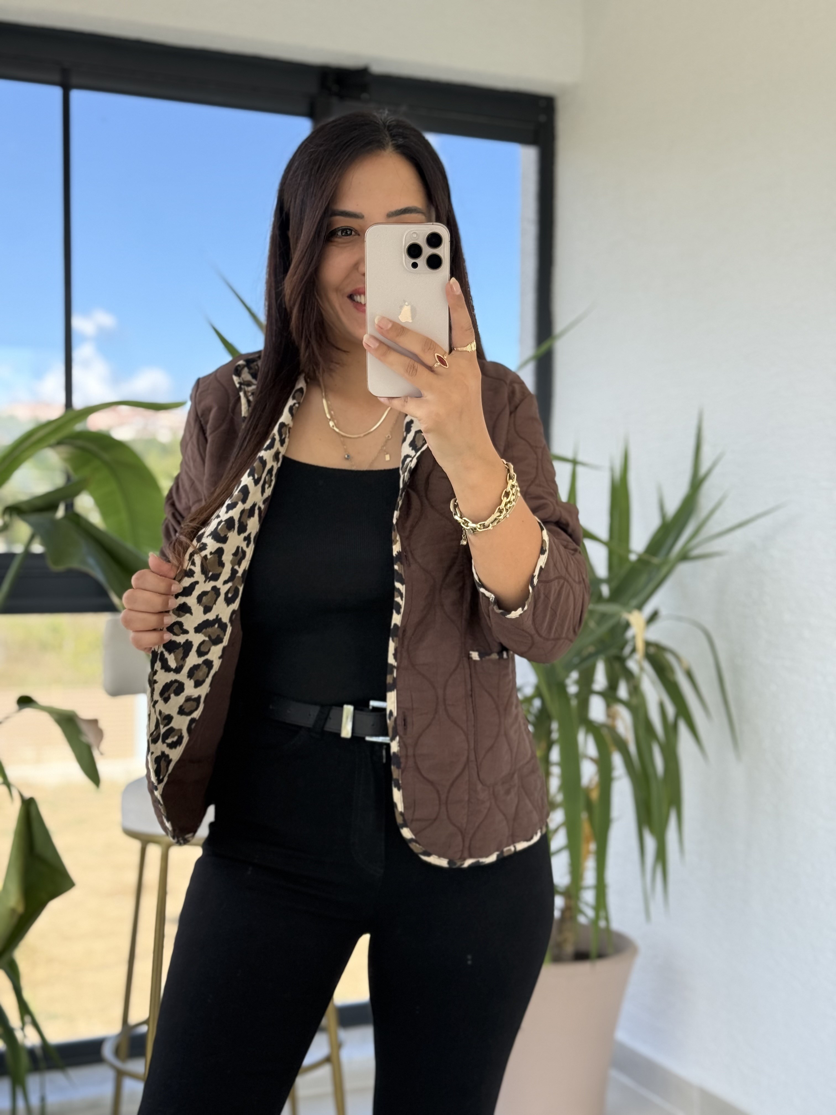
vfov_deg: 39.7
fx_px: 1546
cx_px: 418
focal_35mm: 48
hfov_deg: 30.3
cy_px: 558
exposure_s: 1/669
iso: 100
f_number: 1.78
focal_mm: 6.76
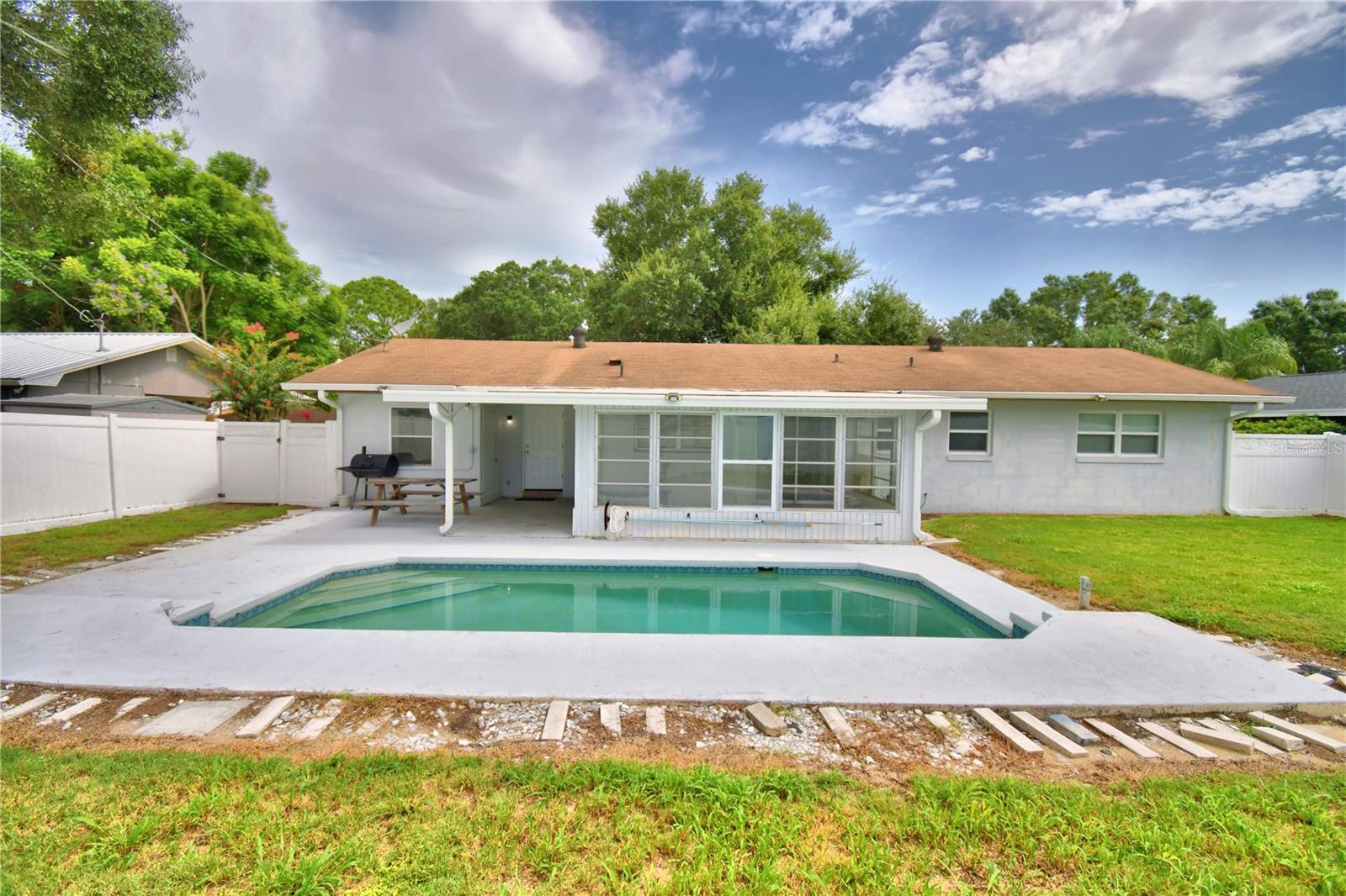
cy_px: 448
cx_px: 673
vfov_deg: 77.3
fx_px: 561
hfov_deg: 100.4
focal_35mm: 15
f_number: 4.5
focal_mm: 10
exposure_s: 1/1600
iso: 100
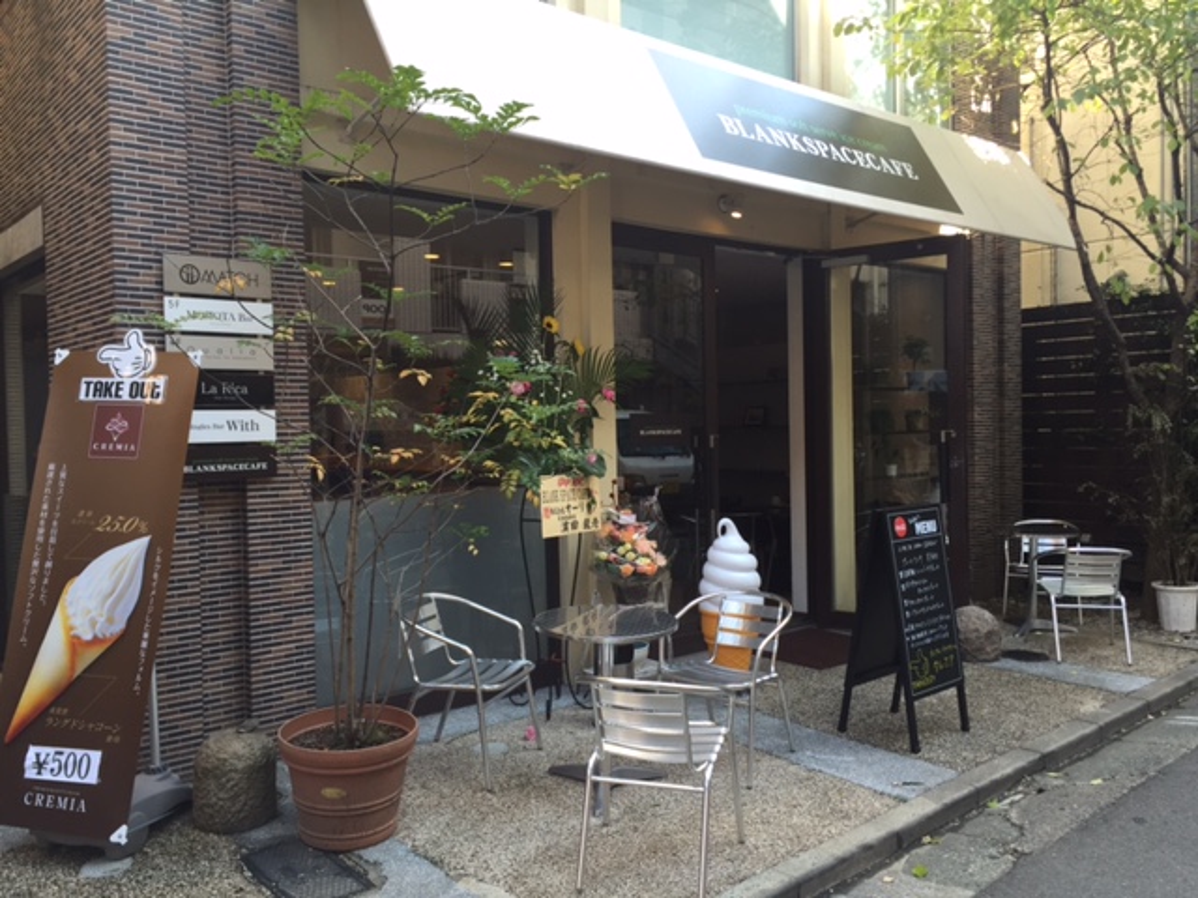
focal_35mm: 29
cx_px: 599
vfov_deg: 48.2
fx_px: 1004
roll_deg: +1.2
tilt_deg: -2.0
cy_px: 449
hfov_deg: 61.7
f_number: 2.2
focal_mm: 4.15
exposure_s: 1/120
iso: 40
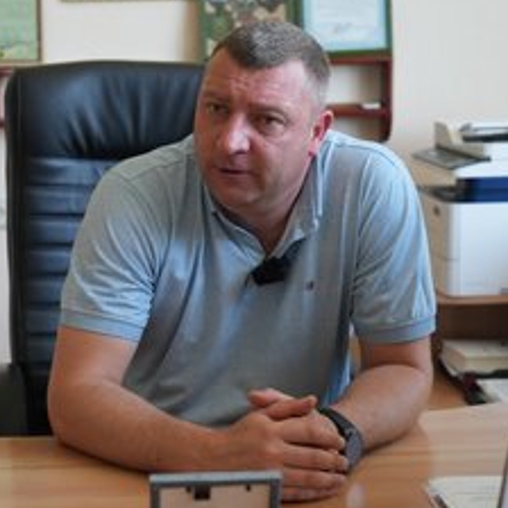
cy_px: 253
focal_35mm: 79
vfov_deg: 21.9
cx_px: 175
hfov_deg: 21.8
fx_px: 1312
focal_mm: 52
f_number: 4
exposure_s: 1/160
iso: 1000
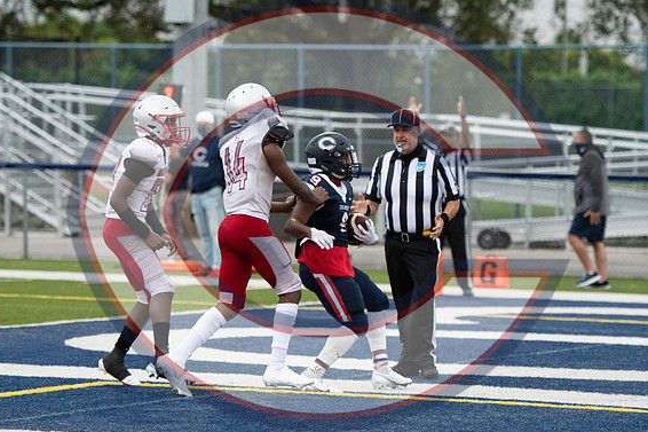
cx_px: 318
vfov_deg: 6.9
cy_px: 213
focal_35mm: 200
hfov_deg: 10.3
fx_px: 3599
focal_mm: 130
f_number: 2.8
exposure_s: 1/2000
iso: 4000
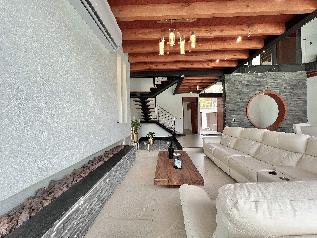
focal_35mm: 13
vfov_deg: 89.9
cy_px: 119
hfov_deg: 106.2
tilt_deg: +0.2
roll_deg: +0.4
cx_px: 158
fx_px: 119
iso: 50
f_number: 1.8
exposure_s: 1/120
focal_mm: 1.57
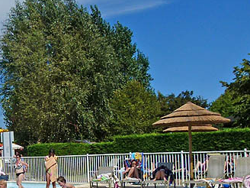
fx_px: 441
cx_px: -27
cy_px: 147
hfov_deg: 28.6
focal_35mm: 61
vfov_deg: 23.7
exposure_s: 1/2000
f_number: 4
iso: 100
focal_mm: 4.5
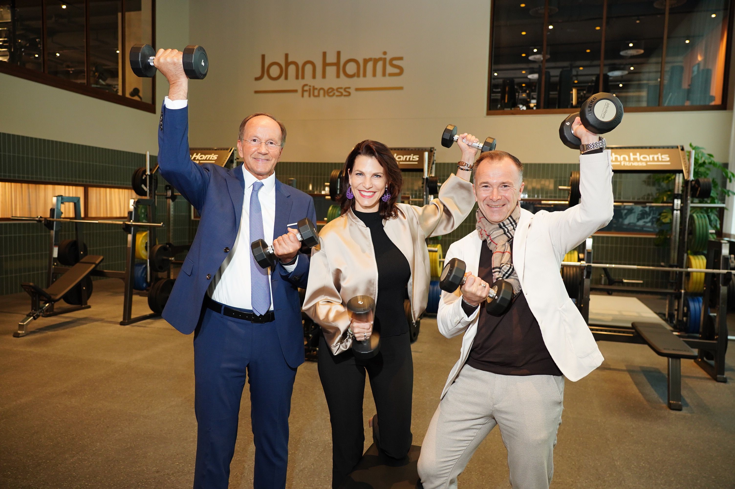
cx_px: 368
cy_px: 244
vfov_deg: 49.5
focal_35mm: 26
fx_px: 530
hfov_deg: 69.4
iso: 1600
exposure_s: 1/40
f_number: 4
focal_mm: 26
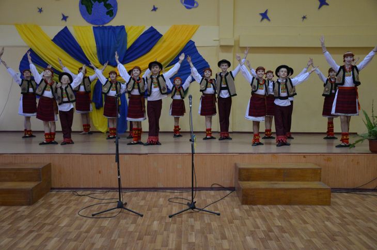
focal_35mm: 36
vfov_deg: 36.7
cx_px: 188
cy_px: 125
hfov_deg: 53.2
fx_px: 376
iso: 1600
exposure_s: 1/60
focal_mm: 24
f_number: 3.8
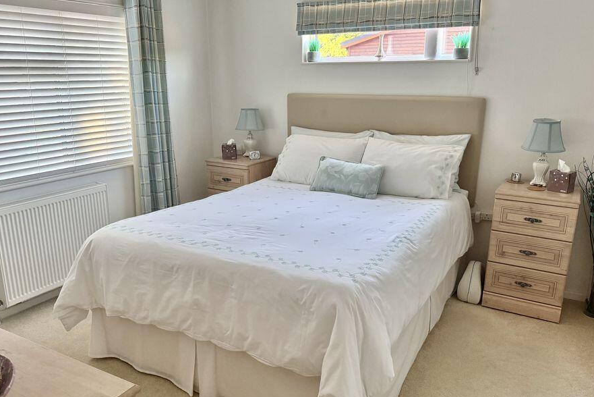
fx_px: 479
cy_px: 205
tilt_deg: -15.2
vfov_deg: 45.0
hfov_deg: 63.6
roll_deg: +0.0
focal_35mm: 29
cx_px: 289
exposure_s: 1/105
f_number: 1.78
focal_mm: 6.76
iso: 200
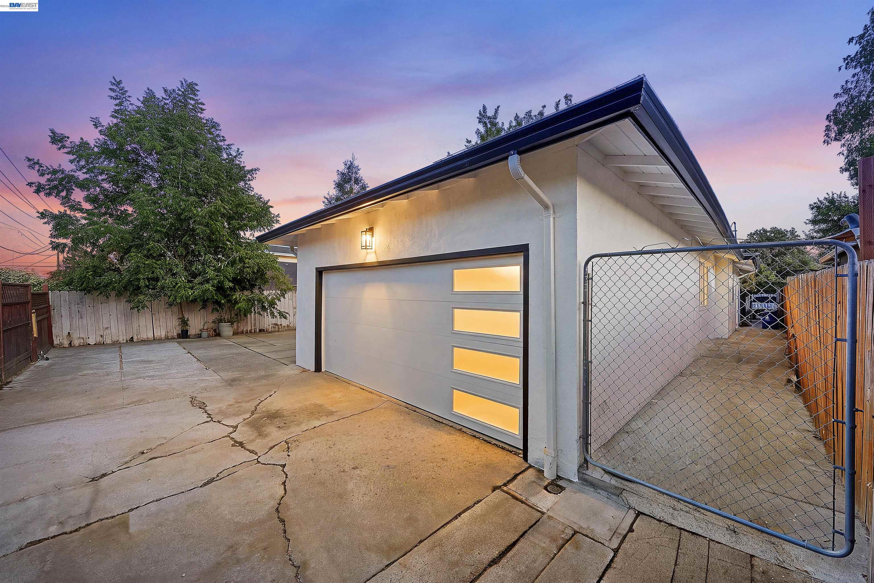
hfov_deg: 108.3
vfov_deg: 85.5
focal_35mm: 13
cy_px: 292
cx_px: 437
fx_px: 316
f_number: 8
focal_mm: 13
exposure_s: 1/100
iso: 250
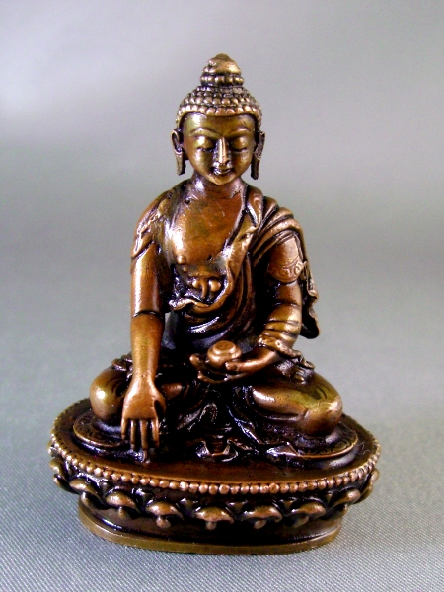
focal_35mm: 38
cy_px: 296
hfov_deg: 37.7
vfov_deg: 49.0
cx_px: 222
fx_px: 650
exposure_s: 1/80
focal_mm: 7.9
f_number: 2.8
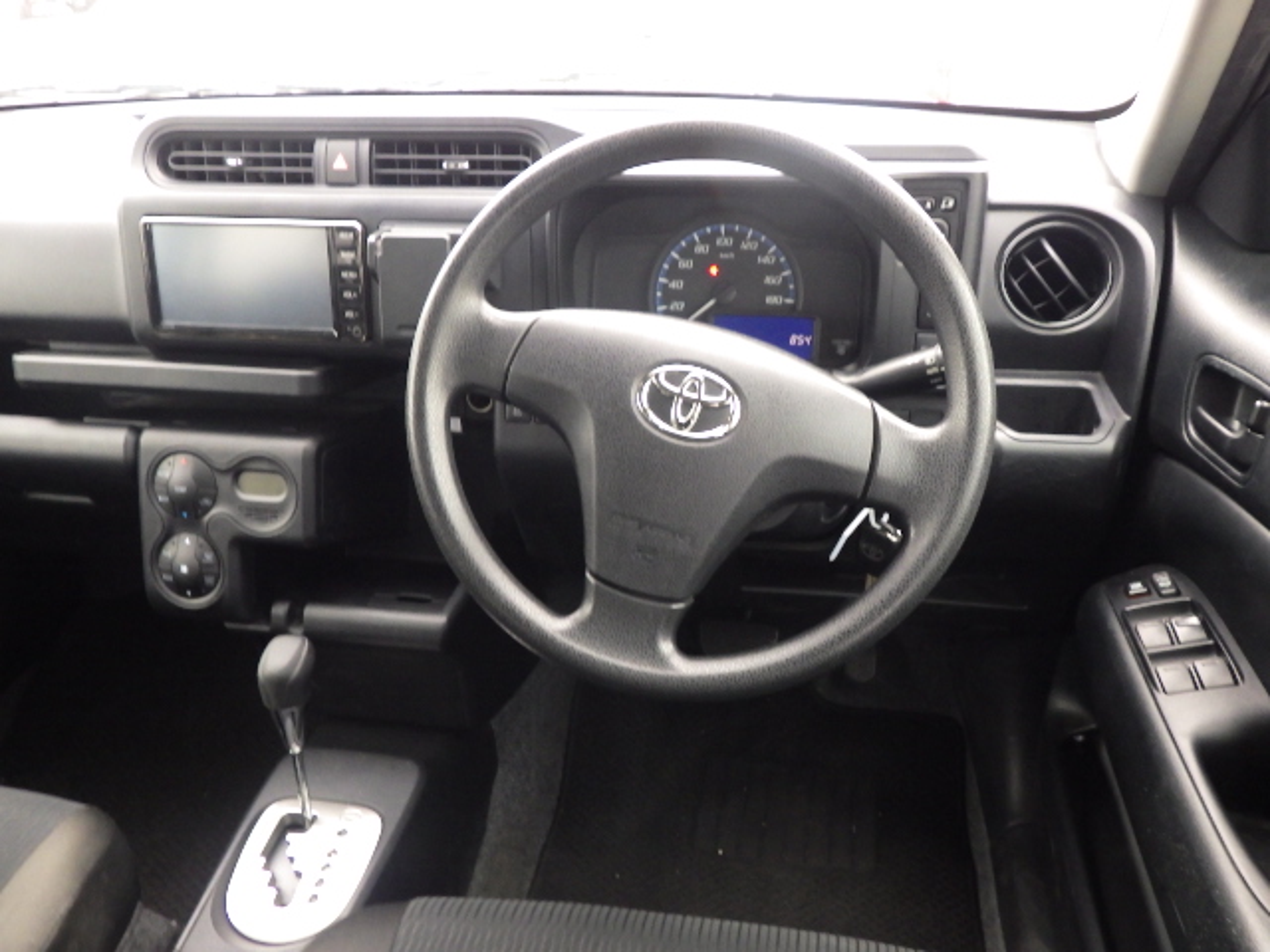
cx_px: 635
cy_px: 476
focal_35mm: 28
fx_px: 1027
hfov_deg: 63.4
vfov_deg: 49.7
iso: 640
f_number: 3.5
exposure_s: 1/45
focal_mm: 5
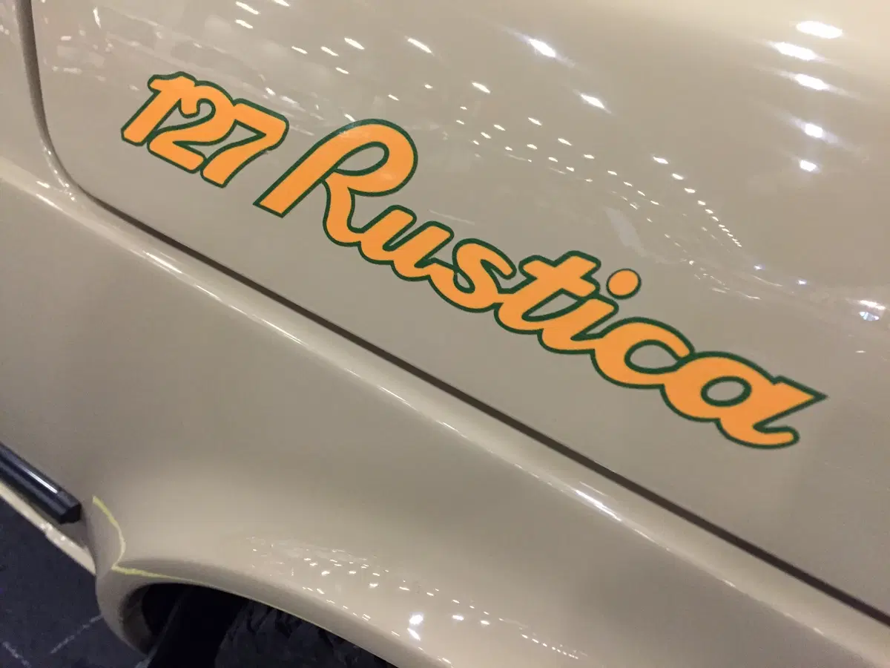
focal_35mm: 29
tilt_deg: -38.6
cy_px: 334
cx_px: 445
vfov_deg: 48.2
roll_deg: -4.3
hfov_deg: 61.7
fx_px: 746
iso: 250
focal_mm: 4.15
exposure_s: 1/25
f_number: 2.2
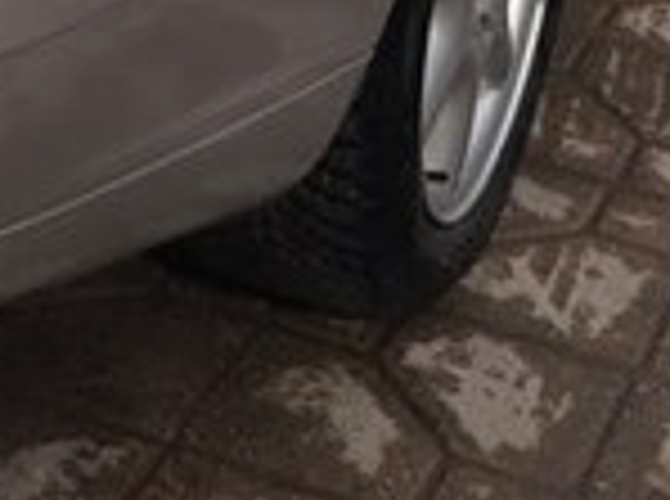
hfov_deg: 15.4
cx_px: -274
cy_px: -331
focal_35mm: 120
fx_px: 2317
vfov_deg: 11.6
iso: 40
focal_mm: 3.71
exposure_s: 1/1058
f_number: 1.7
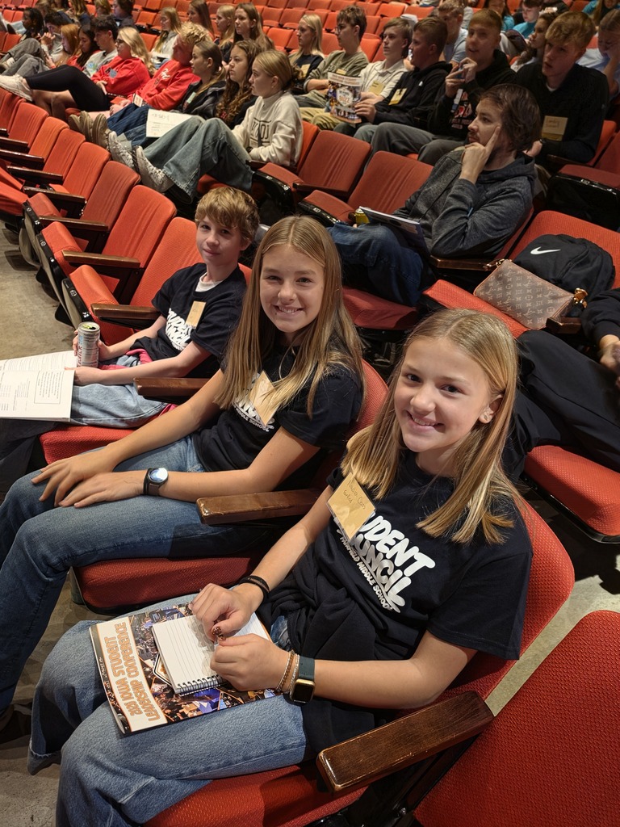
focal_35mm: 23
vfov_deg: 73.9
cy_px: 414
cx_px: 310
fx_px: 549
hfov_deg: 58.9
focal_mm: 6.5
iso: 800
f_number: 1.4
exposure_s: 1/13.4
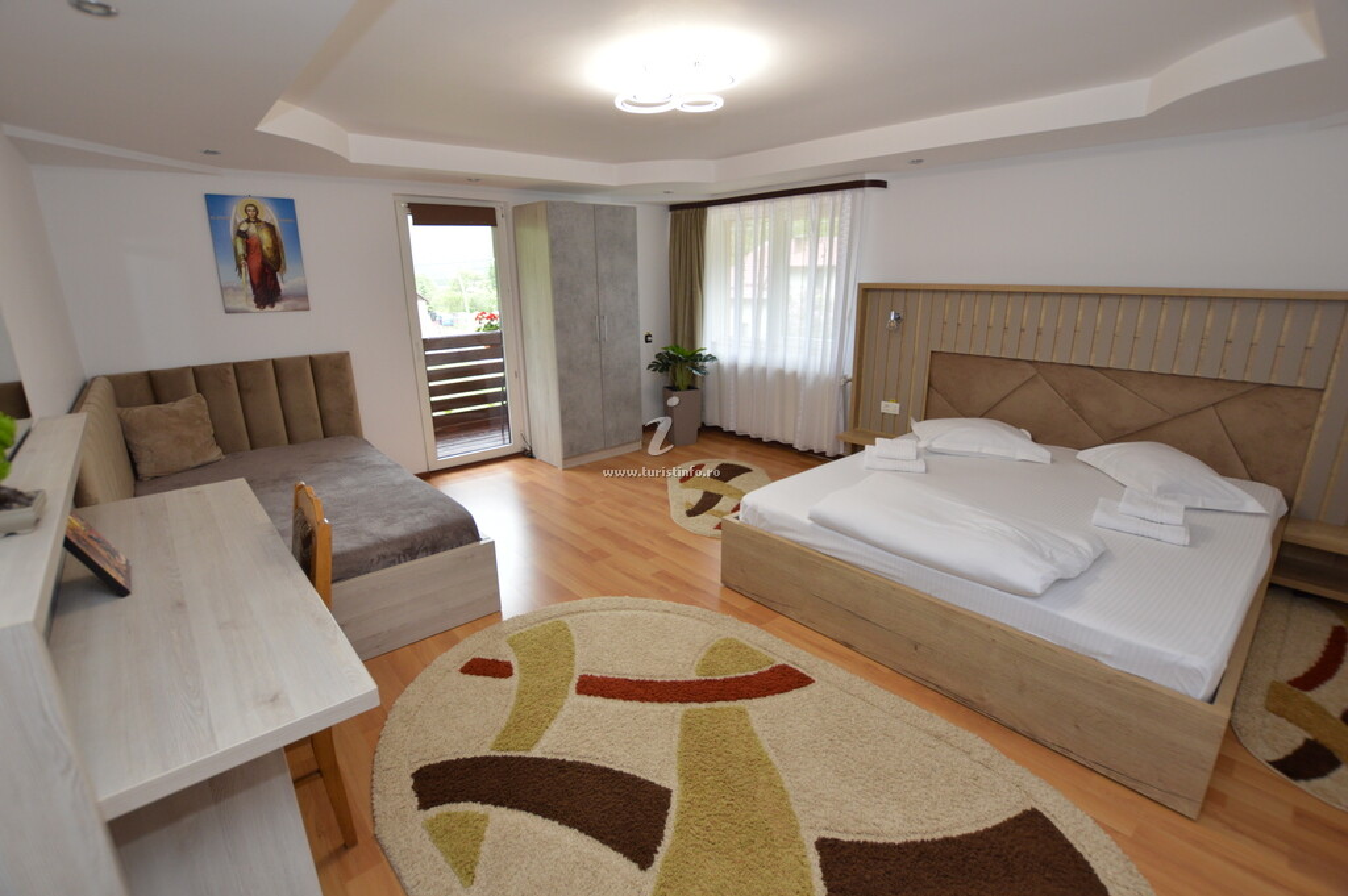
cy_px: 448
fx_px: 561
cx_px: 674
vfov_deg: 77.2
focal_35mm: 15
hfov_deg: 100.4
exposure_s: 1/100
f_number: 5
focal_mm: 10
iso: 400
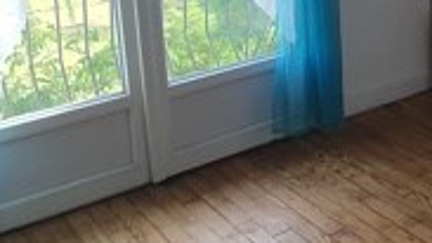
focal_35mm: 62
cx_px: 469
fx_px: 710
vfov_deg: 18.3
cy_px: -57
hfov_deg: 30.5
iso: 64
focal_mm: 1.8
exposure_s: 1/100
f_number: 2.2
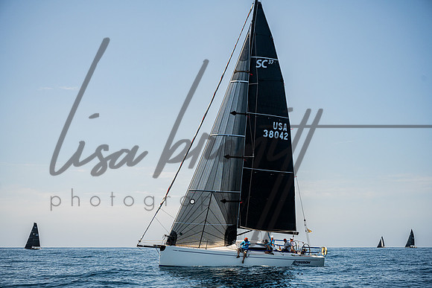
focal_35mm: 56
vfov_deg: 24.2
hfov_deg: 35.6
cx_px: 216
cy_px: 144
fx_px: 672
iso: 200
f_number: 5
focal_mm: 56
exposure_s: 1/2500
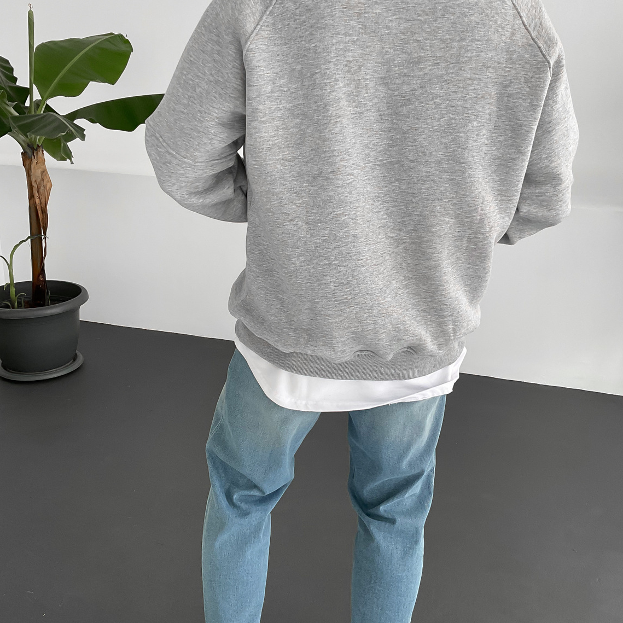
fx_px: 733
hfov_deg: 46.0
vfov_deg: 46.0
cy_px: 308
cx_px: 314
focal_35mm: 36
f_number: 1.8
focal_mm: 3
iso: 50
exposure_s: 1/120
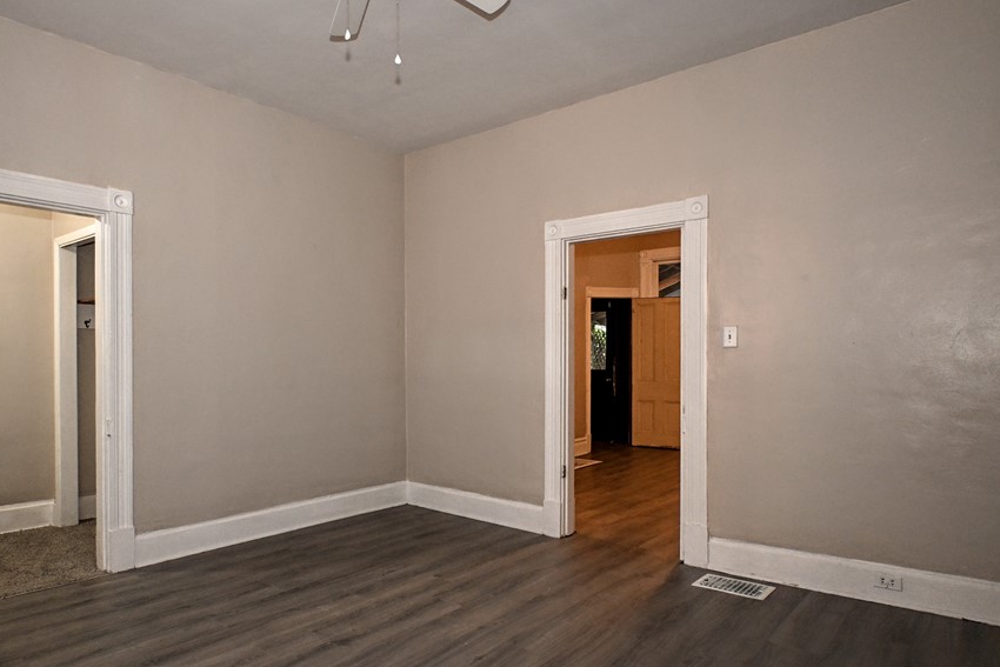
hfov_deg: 73.1
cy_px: 368
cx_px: 404
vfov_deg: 53.1
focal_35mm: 24
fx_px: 666
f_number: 4
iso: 1600
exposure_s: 1/60
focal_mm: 12.5
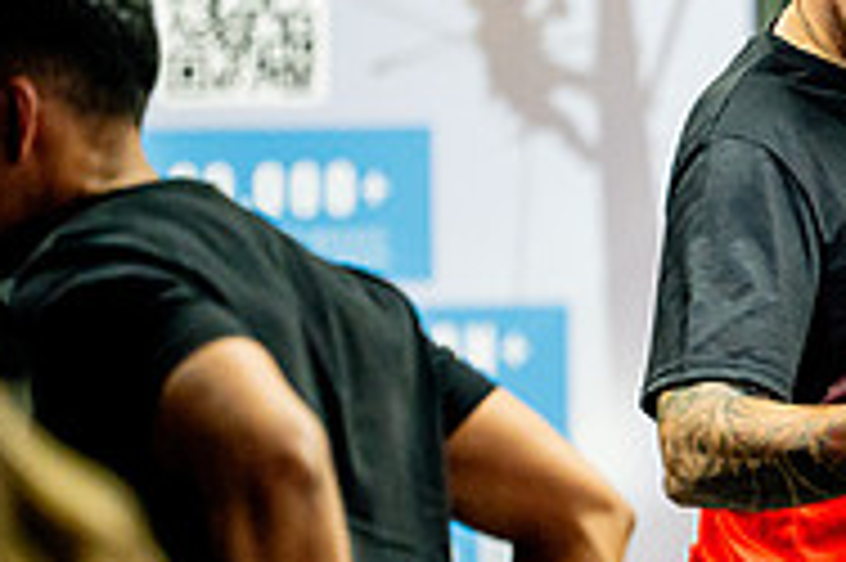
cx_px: 1026
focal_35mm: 463
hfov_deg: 4.4
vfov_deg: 3.0
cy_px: 384
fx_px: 10871
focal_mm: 150
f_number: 2
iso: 4000
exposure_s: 1/320
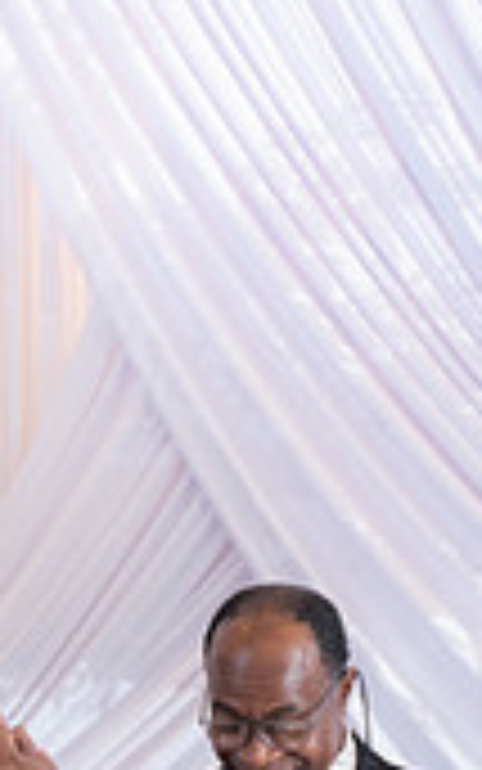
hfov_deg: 7.9
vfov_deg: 13.0
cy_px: 606
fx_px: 3360
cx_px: -435
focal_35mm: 160
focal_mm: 37
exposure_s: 1/200
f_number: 3.5
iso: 2000
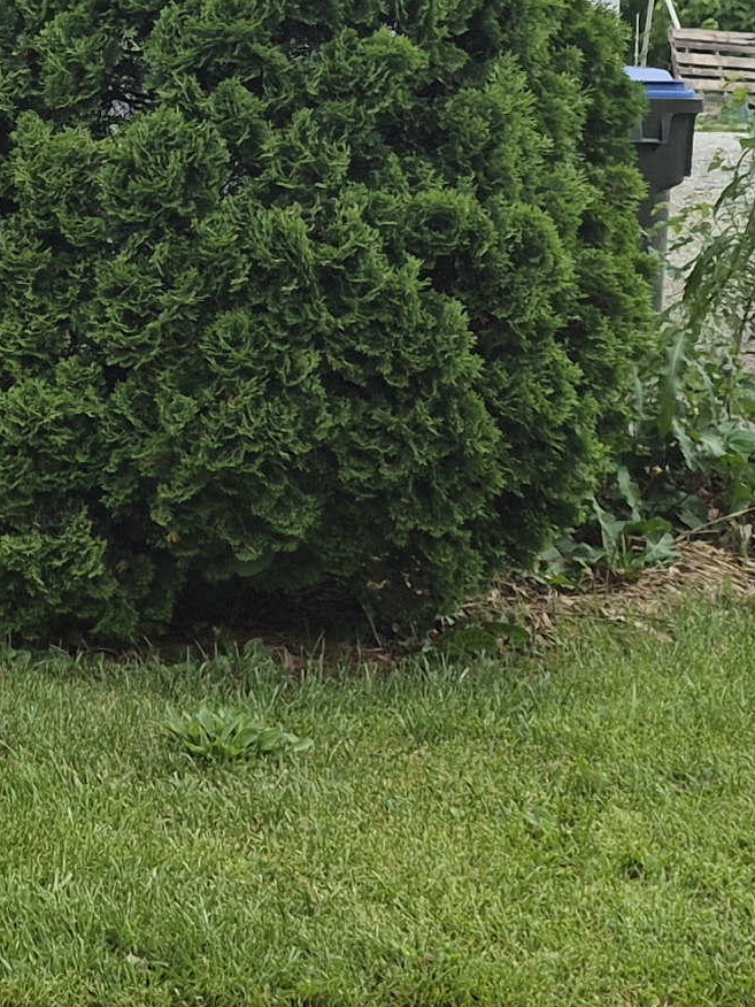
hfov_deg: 12.3
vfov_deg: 18.4
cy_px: 61
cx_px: -814
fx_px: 3054
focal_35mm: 105
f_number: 1.8
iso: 25
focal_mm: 5.4
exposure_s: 1/682
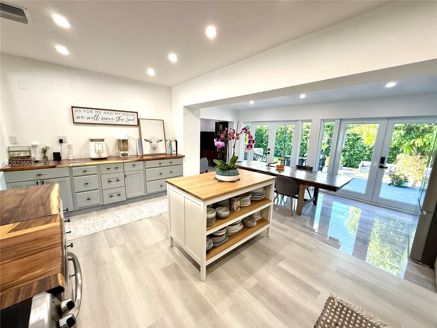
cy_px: 164
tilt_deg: -9.5
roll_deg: -2.2
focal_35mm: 14
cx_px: 218
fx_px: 177
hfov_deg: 102.1
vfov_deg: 85.7
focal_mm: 2.22
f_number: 2.2
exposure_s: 1/120
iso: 250
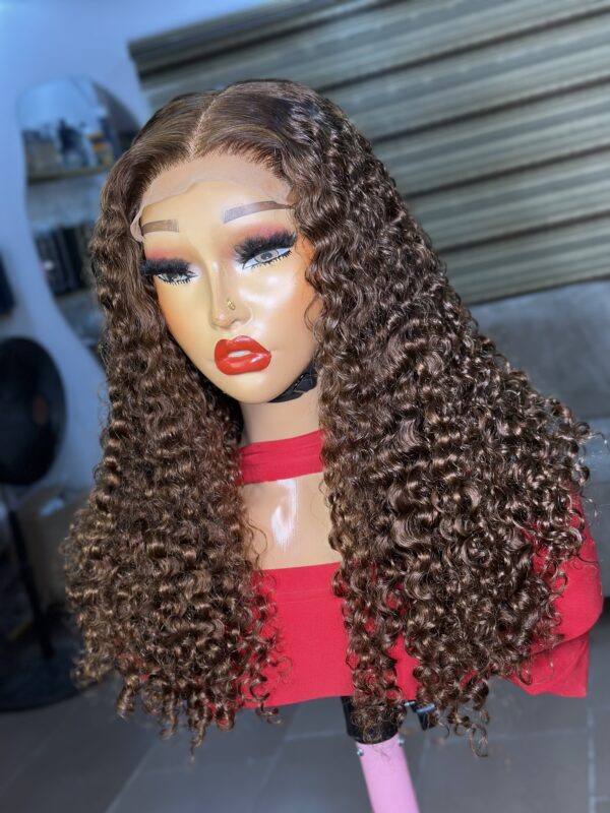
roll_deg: +13.9
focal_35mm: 48
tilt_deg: -9.7
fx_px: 1128
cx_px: 305
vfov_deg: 39.7
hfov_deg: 30.3
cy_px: 406
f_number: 1.78
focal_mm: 6.86
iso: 80
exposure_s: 1/672
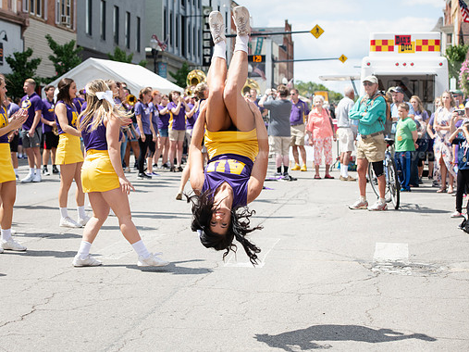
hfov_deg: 25.3
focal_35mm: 77
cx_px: 209
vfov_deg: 19.1
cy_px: 174
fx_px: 1043
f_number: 5.6
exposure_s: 1/640
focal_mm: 70
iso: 200
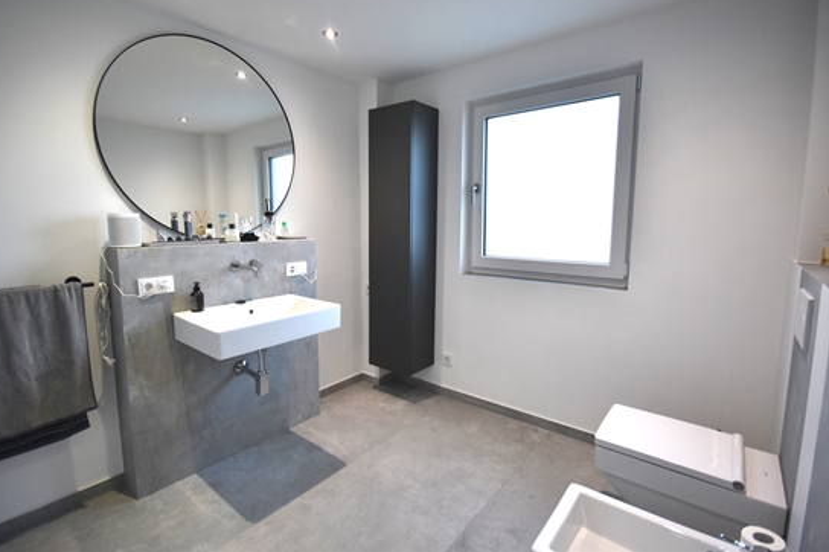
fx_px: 368
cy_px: 261
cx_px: 395
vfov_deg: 73.6
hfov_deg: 96.7
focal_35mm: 16
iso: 800
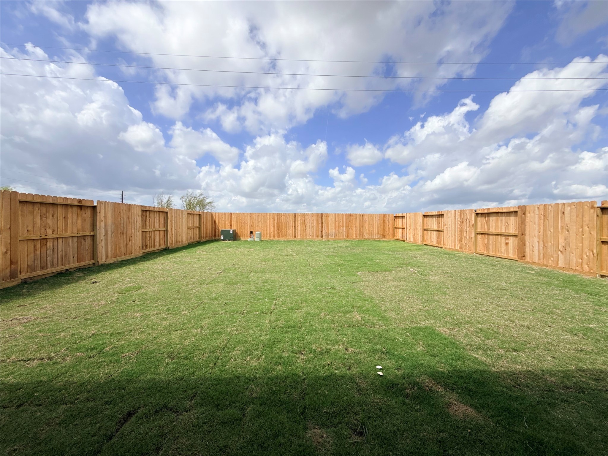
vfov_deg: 85.7
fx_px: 246
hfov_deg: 102.1
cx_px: 304
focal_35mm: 14
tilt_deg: +0.0
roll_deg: -0.5
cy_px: 228
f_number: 2.2
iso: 50
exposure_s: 1/3663
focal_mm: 2.22
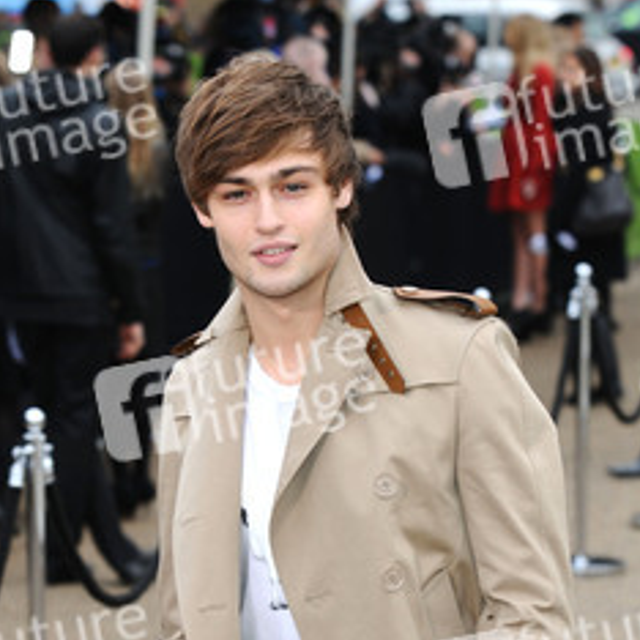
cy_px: 533
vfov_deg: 10.0
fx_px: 3640
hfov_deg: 10.0
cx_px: 315
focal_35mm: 174
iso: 320
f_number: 4.5
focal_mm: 80
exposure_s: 1/160
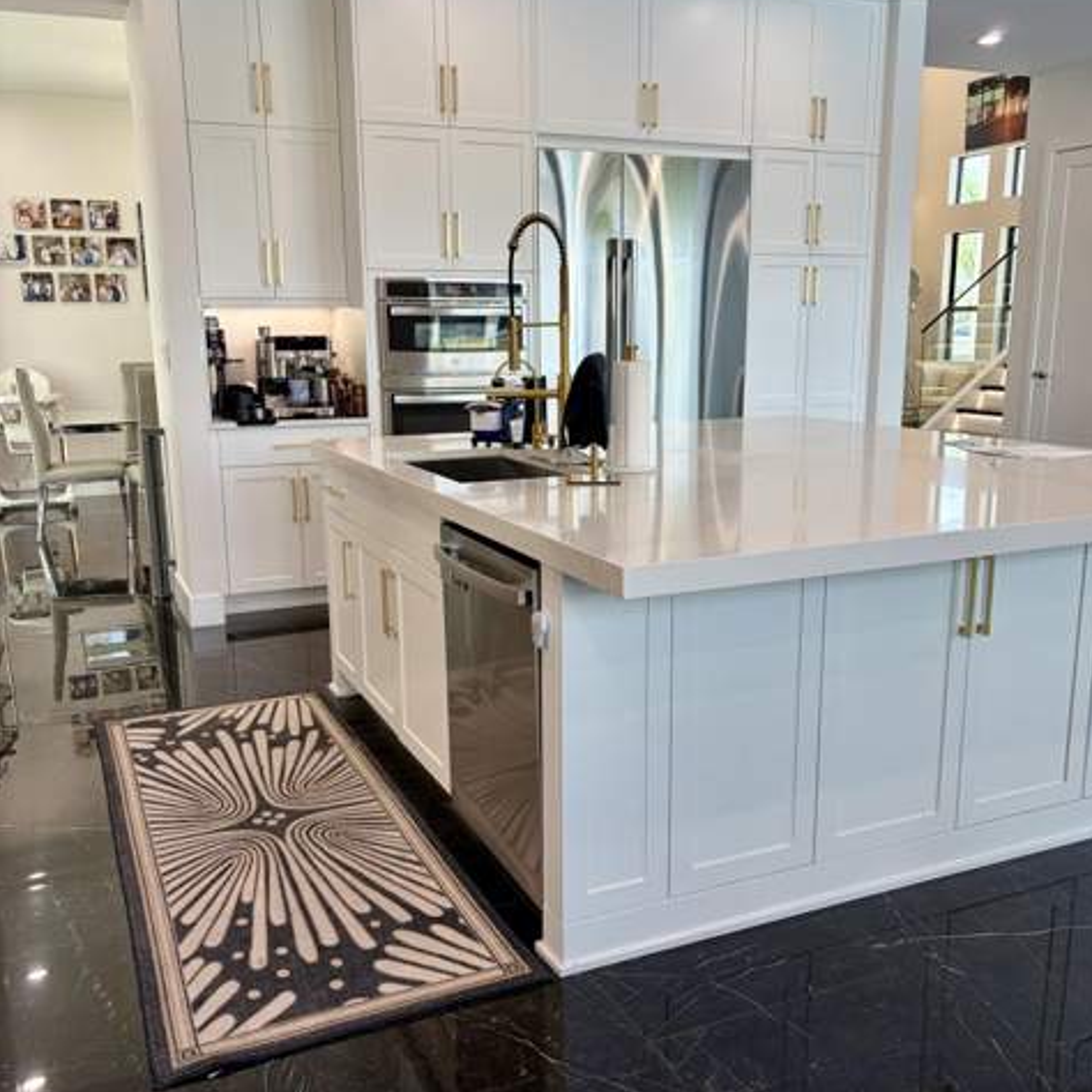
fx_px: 1106
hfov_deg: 52.5
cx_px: 551
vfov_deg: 52.5
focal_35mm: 31
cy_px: 560
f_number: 1.6
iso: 40
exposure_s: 1/120
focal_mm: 5.96
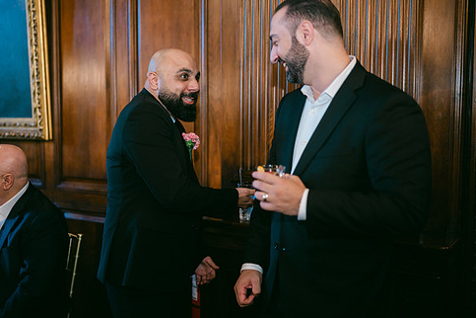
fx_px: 555
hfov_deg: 46.2
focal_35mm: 42
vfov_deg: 31.9
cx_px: 197
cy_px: 163
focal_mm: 35
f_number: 1.2
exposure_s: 1/125
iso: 200
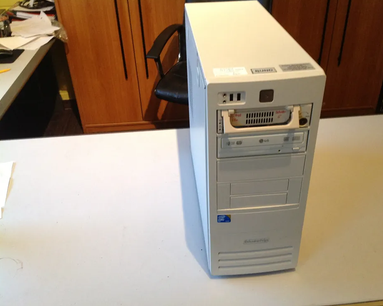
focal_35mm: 37
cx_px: 206
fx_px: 419
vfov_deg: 40.1
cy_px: 152
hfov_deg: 49.1
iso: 200
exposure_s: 1/15
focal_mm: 4.28
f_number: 2.4
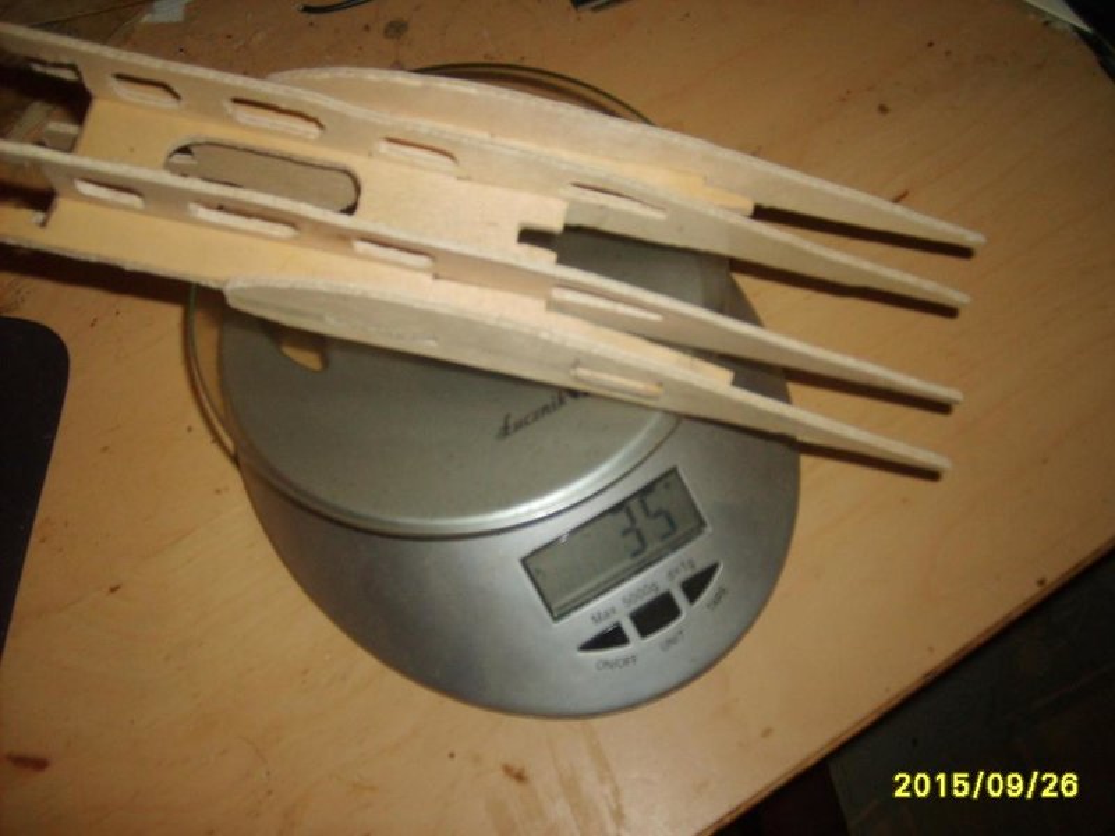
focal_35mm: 35
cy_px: 418
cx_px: 558
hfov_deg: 52.6
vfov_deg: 40.7
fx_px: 1127
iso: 100
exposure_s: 1/45
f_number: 2.8
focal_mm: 5.8
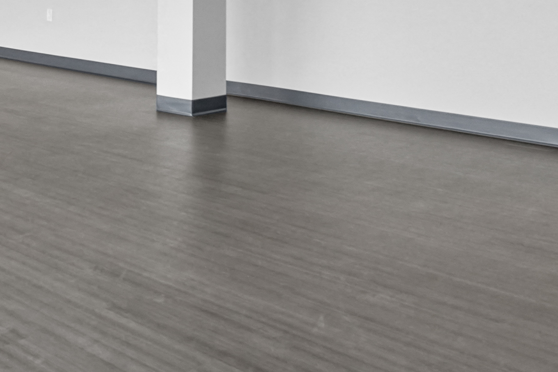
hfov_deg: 34.7
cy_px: -2
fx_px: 806
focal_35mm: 52
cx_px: -1
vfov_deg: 24.8
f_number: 9
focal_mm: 16
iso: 2000
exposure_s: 1/8
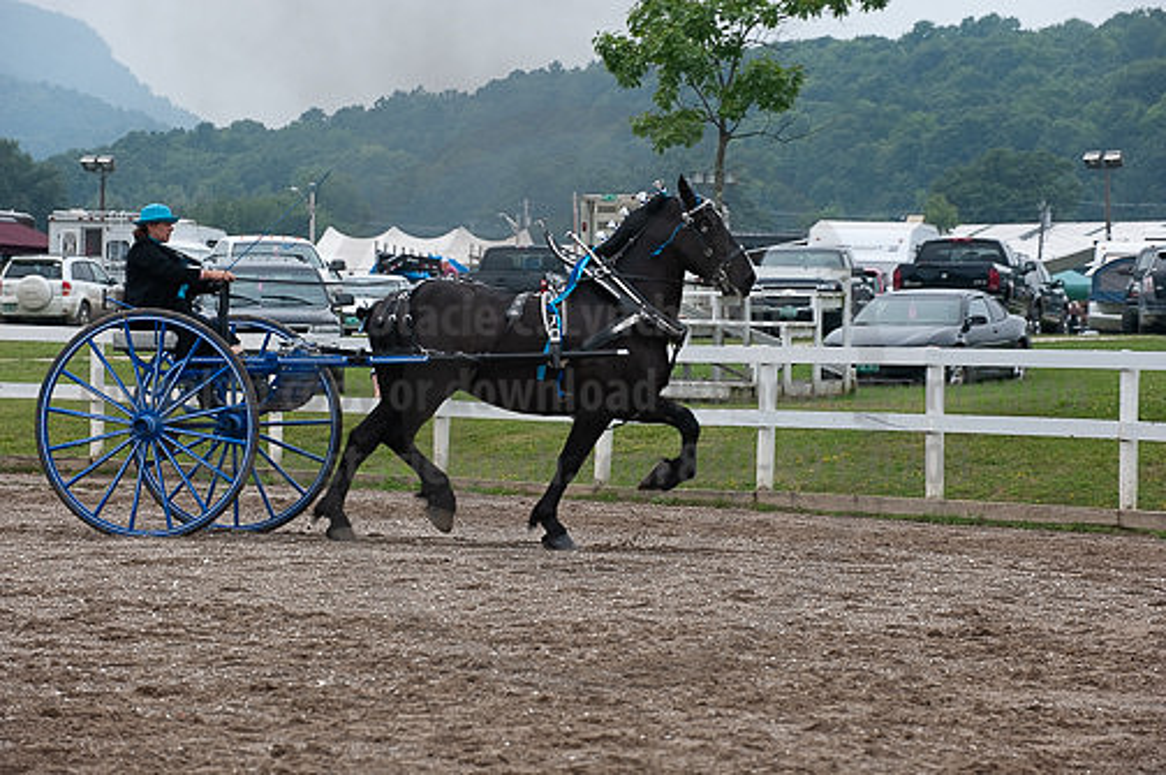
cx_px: 583
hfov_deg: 12.9
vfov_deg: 8.6
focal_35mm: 160
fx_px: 5177
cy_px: 388
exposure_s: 1/1000
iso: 560
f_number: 5.6
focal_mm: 160
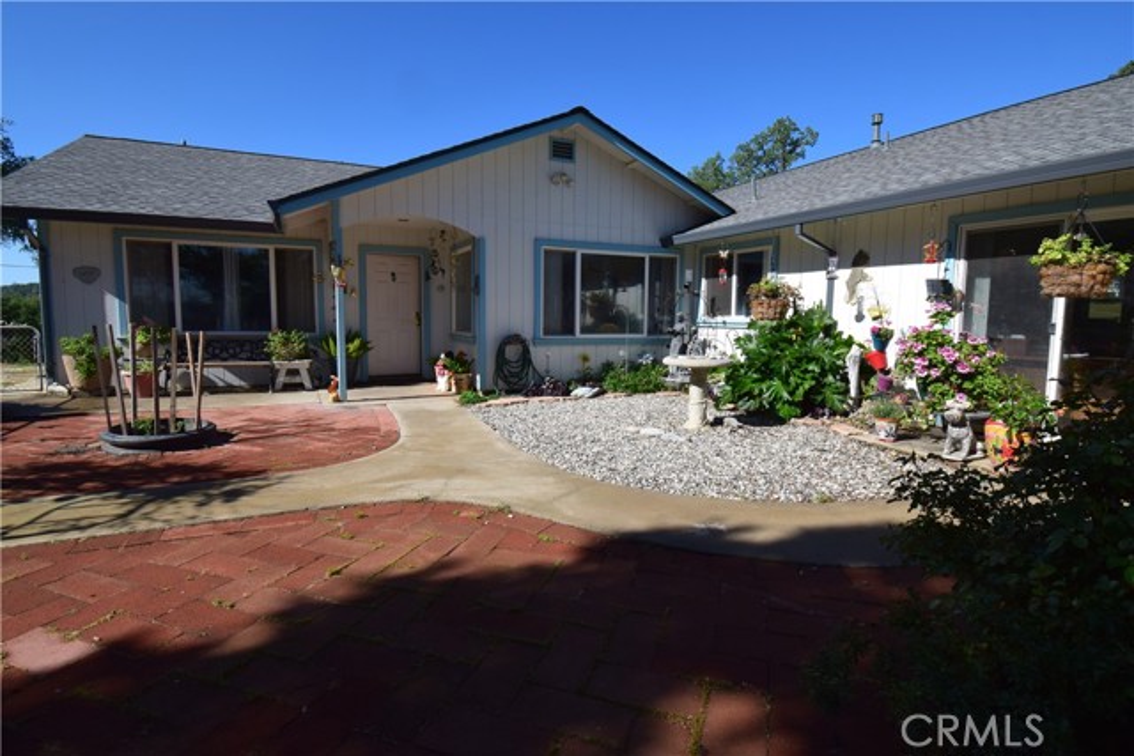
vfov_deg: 67.4
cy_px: 378
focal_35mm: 18
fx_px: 567
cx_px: 567
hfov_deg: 90.0
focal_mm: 12
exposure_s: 1/500
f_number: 11
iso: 400
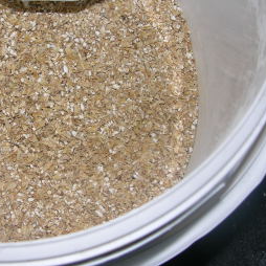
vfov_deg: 22.1
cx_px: 59
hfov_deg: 21.9
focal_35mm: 78
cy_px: 101
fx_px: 678
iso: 50
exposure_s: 1/60.1
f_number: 2.8
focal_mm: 8.9
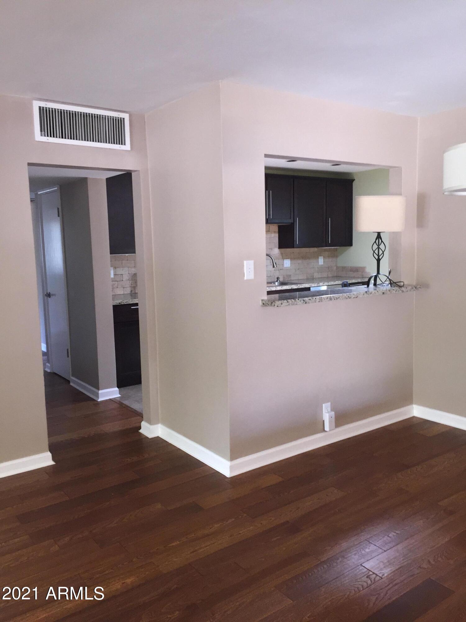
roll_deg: +1.5
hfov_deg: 48.2
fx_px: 521
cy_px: 311
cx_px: 233
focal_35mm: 29
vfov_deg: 61.7
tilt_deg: -6.7
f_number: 2.2
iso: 125
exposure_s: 1/24
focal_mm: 4.15
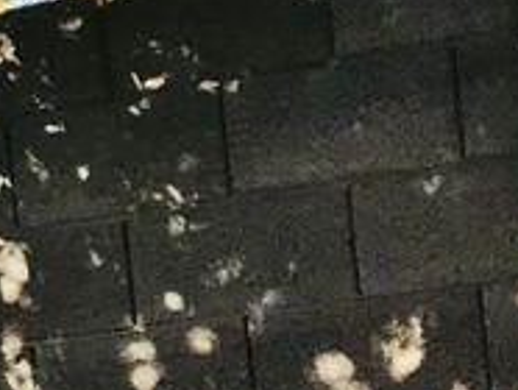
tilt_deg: -3.2
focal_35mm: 205
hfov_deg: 8.4
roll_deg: +6.1
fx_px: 3072
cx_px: -929
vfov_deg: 7.1
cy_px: 607
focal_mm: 3.99
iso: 20
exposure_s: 1/684
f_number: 1.8
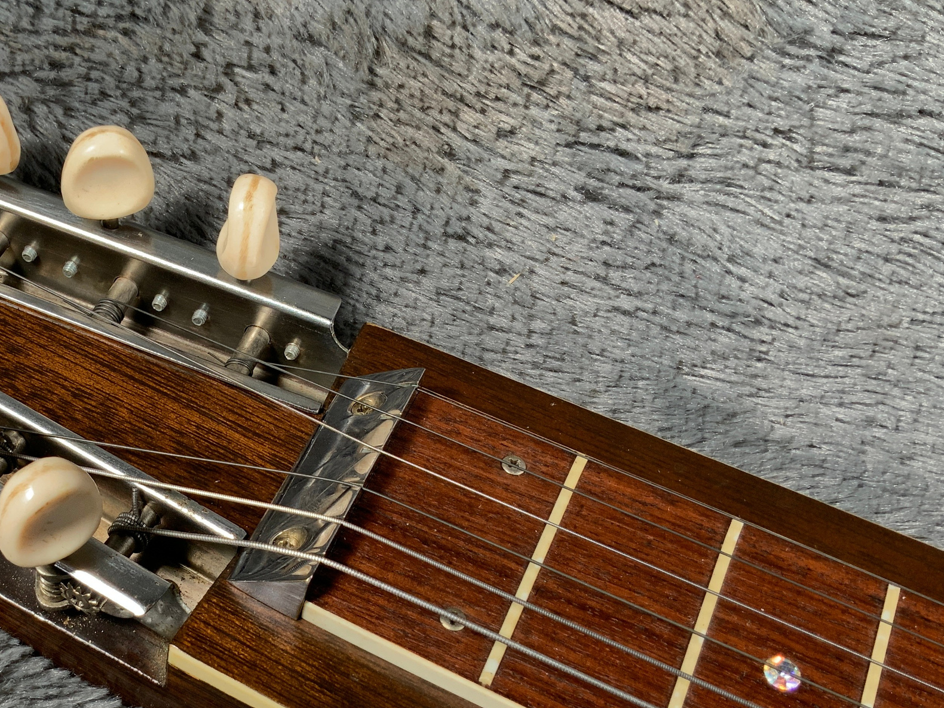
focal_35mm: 47
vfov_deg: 30.6
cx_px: 236
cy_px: 488
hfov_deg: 39.3
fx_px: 1282
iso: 50
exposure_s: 1/104
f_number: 1.8
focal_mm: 3
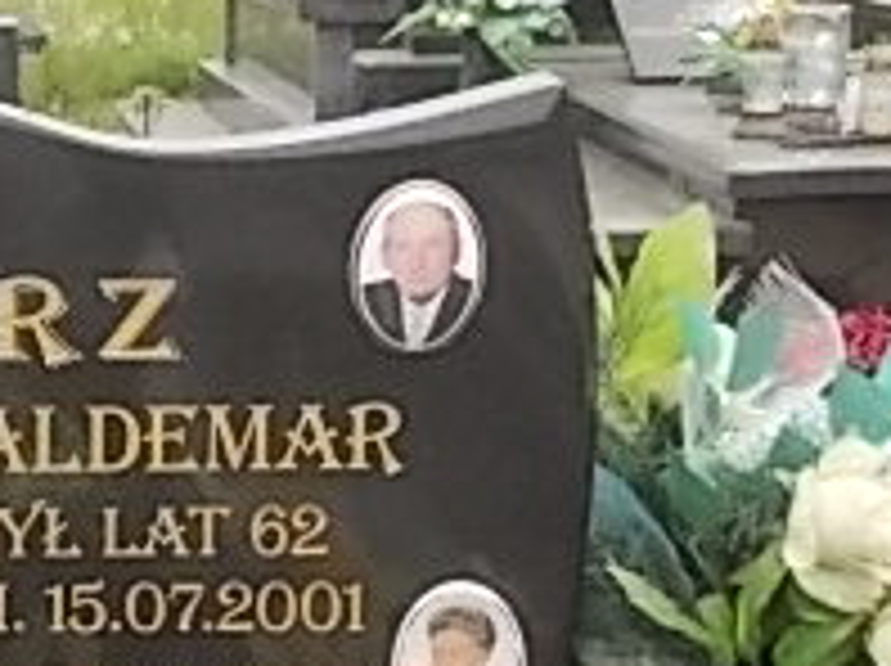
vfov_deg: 12.0
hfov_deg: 14.8
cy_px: 338
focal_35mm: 123
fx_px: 3162
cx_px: -486
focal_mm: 5.3
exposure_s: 1/250
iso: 80
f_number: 3.1
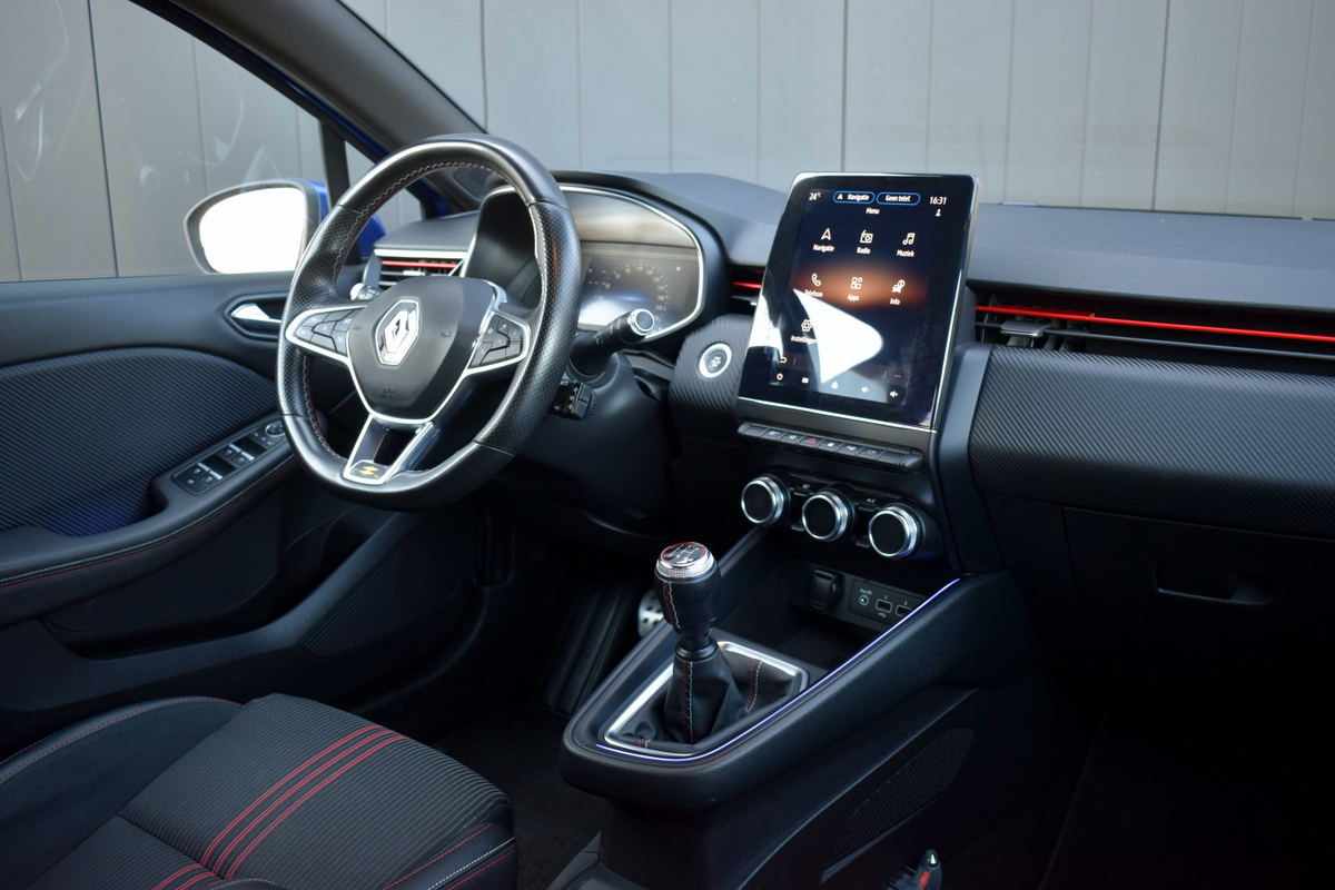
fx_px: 1168
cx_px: 668
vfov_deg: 41.7
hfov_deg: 59.5
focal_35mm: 32
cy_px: 445
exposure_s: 1/60
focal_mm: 21
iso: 640
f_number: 4
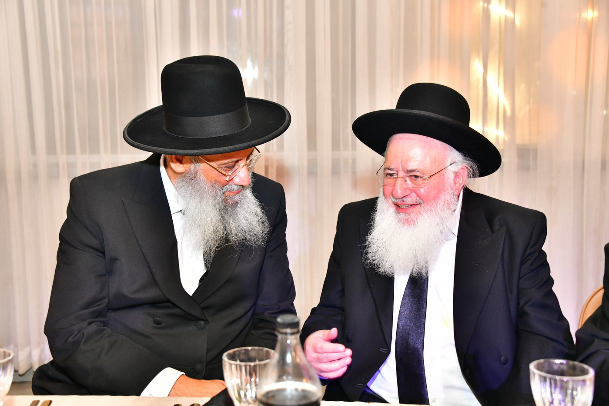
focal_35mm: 50
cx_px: 304
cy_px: 203
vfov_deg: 27.0
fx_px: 846
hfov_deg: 39.6
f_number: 5.6
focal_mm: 50
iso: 2500
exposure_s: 1/100
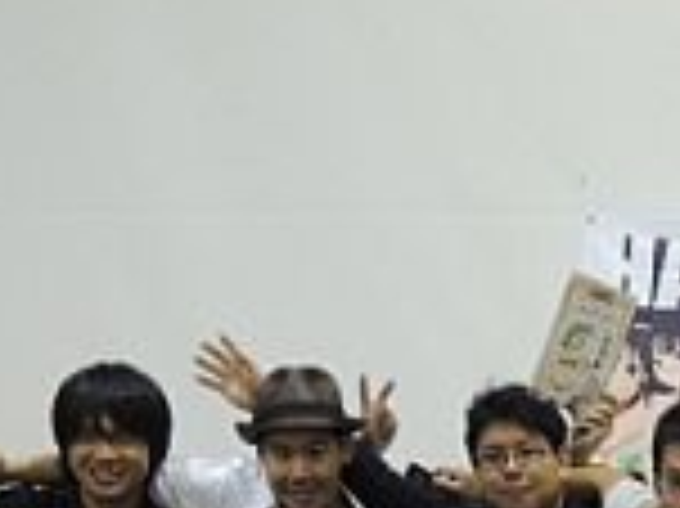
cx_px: 833
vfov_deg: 13.2
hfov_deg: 17.8
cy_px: 805
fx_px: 2061
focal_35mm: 105
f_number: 3
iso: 400
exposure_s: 1/25
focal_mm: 5.5
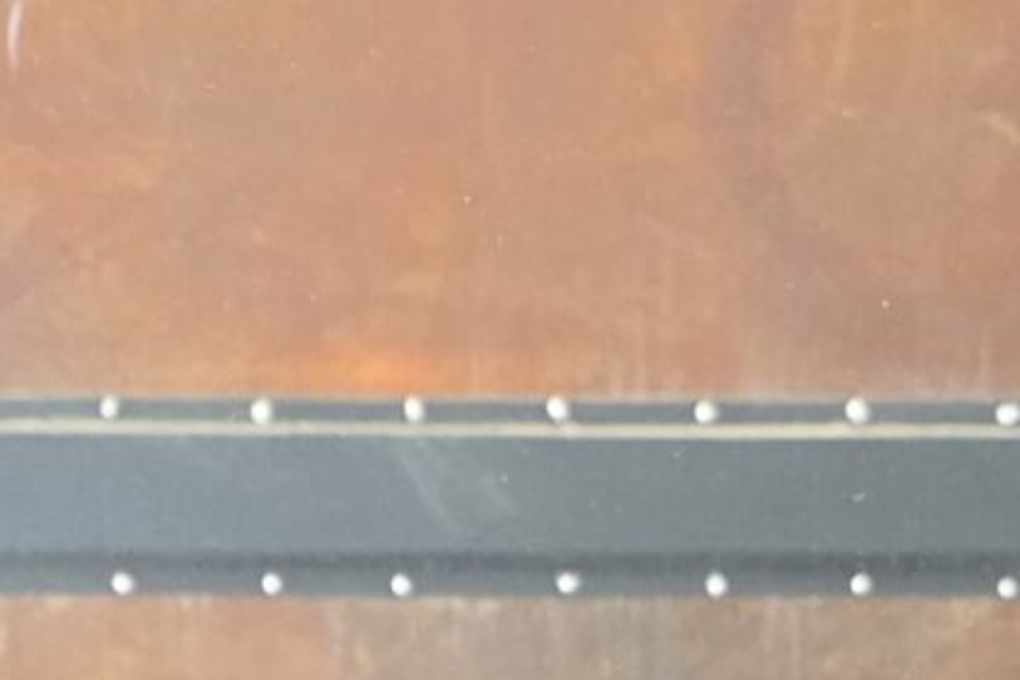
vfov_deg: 8.1
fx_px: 4193
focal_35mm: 148
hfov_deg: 13.9
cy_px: 1951
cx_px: 389
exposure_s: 1/100
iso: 2000
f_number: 1.7
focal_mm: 6.3
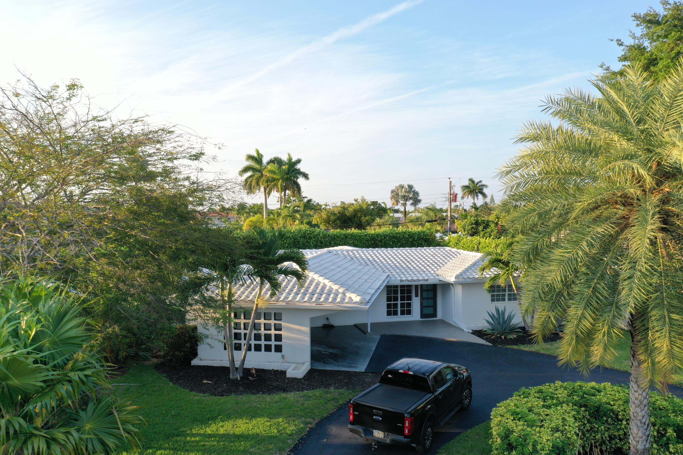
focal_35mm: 28
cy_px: 228
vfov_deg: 46.4
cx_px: 342
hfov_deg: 65.5
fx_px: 531
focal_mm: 10.26
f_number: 5
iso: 100
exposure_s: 1/120
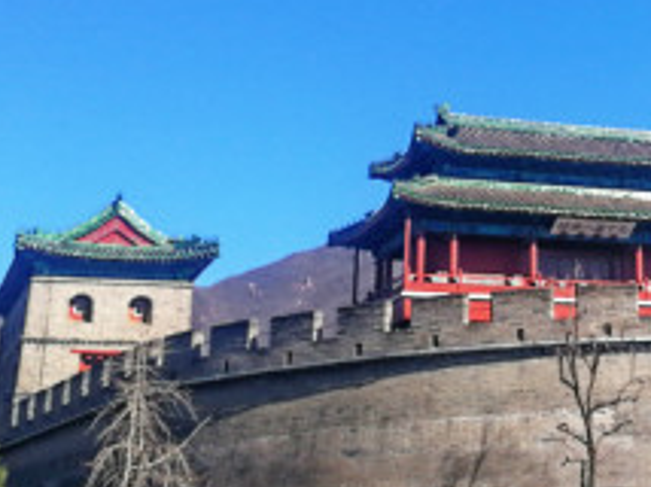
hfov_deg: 21.1
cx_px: 767
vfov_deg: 16.3
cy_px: -79
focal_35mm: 87
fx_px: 1634
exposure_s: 1/823
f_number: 2.2
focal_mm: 3.95
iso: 50
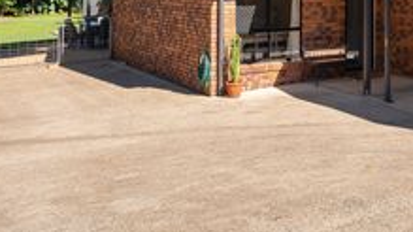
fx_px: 591
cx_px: 358
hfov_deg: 36.5
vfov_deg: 20.9
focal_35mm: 54
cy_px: -33
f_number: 5.6
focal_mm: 24
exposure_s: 1/250
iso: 100
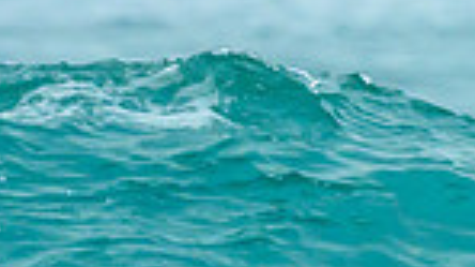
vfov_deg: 0.3
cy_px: 275
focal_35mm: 4532
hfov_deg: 0.5
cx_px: 143
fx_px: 57040
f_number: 6.3
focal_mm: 800
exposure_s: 1/2000
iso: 1400
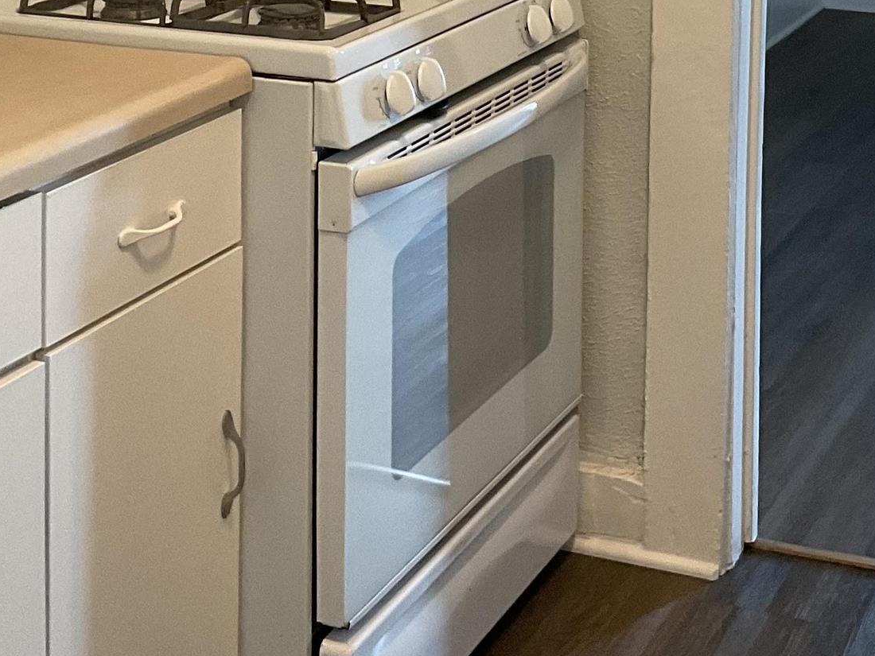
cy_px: -182
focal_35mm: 81
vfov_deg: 17.2
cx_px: 555
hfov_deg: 24.0
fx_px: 2047
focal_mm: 3
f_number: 1.8
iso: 100
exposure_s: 1/60
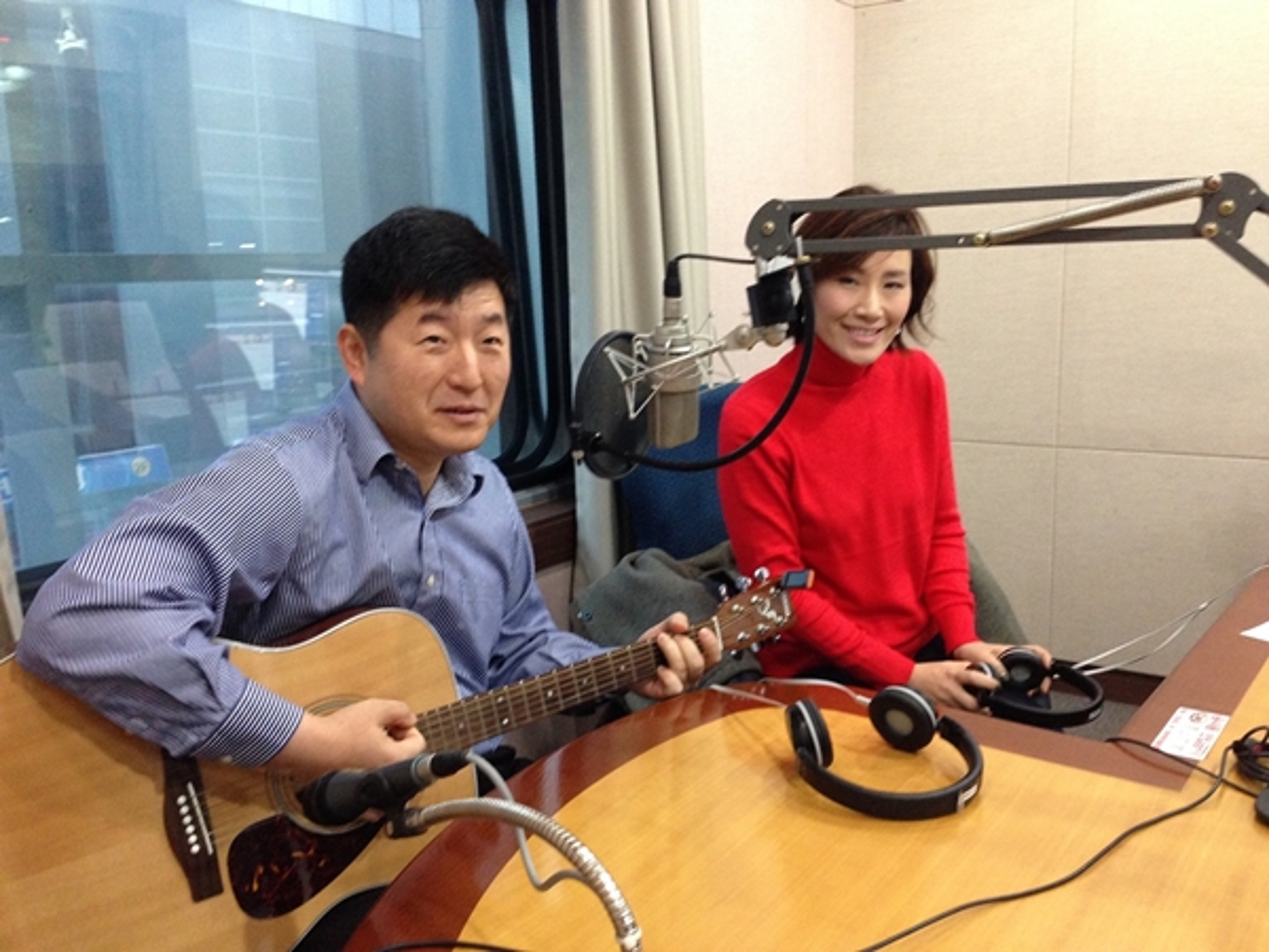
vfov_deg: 42.9
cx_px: 634
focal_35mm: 33
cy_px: 476
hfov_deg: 55.4
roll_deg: +0.5
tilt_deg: -9.4
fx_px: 1210
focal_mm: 4.12
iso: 250
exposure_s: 1/20
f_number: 2.4
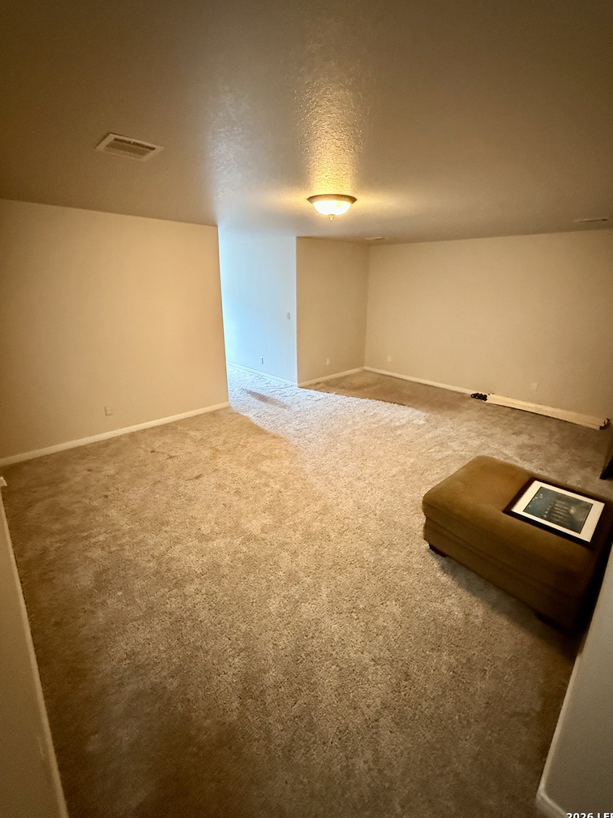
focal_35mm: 15
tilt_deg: -15.4
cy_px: 385
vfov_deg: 98.1
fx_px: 354
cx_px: 324
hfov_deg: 81.7
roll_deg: -1.3
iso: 1250
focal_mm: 2.22
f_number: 2.2
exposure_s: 1/60
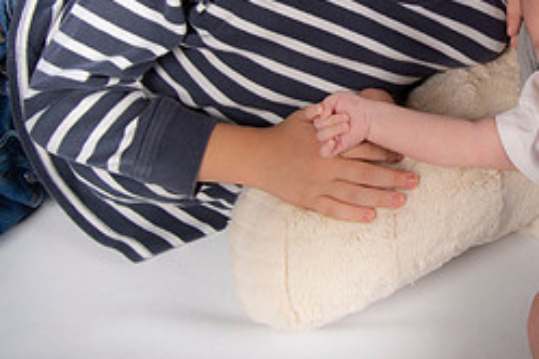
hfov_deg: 20.7
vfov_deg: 14.6
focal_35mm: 93
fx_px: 1392
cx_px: 623
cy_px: 61
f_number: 5.6
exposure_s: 1/250
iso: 100
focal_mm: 40
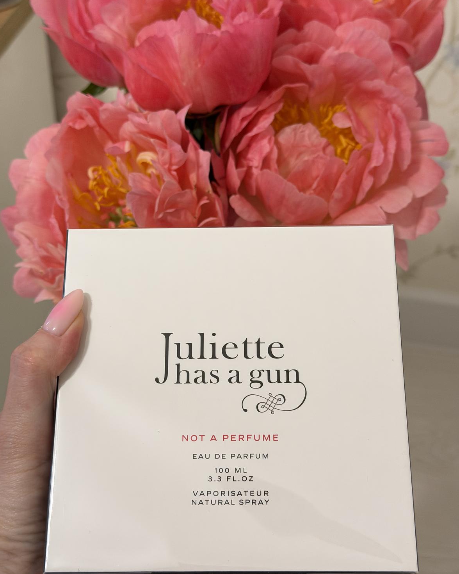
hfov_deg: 29.7
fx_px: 866
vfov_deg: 36.6
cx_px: 231
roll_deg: -3.2
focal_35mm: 51
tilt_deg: -40.1
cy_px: 273
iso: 200
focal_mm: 6.76
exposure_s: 1/50
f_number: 1.78
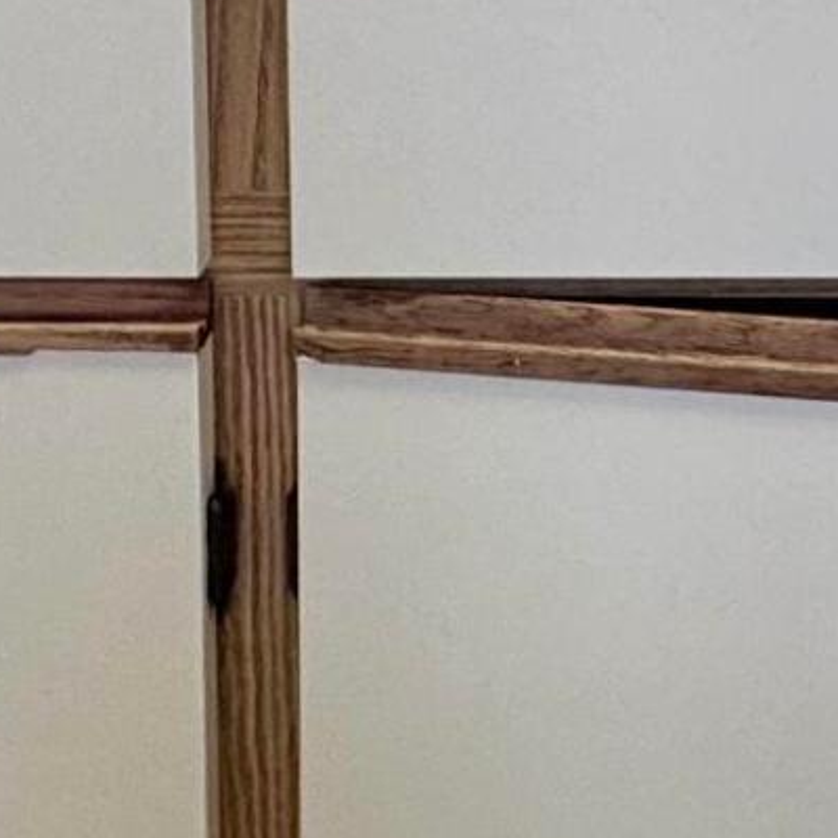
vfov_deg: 15.5
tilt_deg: -4.3
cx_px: 1110
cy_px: -855
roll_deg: -0.8
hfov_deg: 18.1
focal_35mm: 89
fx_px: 2438
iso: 100
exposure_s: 1/120
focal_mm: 2.22
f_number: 2.2
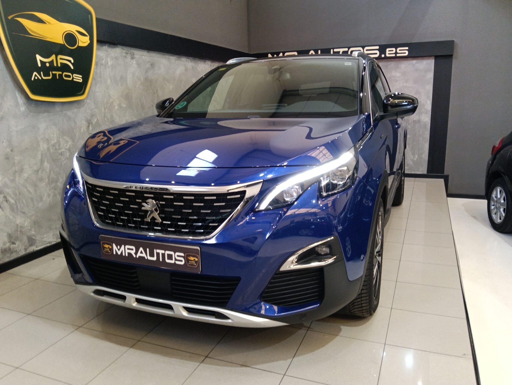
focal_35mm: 27
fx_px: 400
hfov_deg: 65.2
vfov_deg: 51.5
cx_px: 256
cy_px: 192
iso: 500
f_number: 16
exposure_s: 1/33.3
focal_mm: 3.98
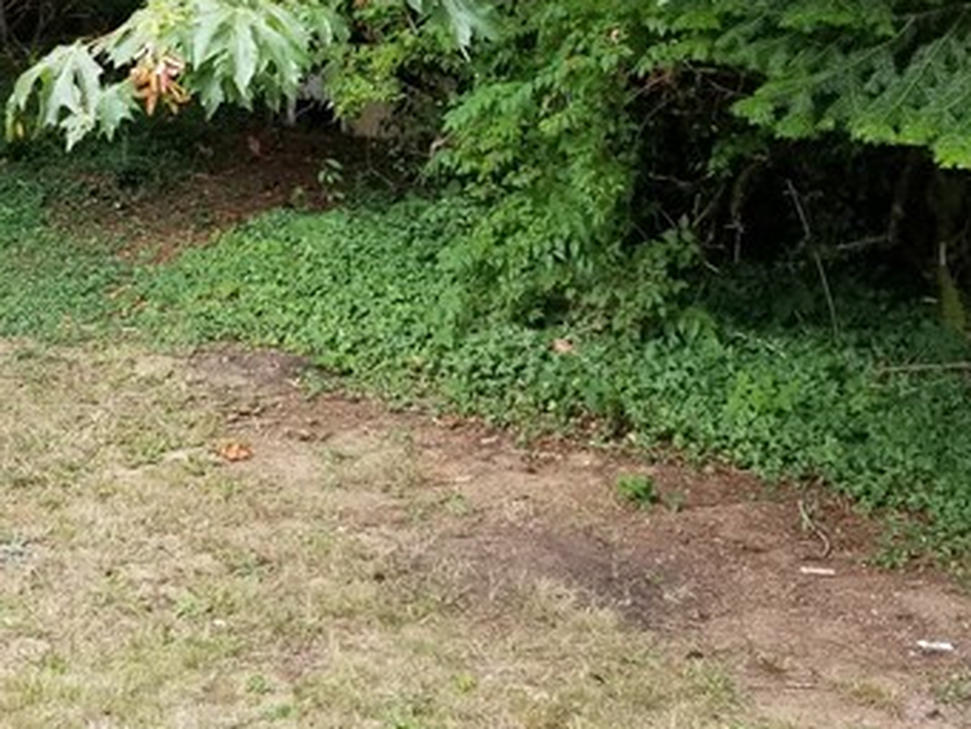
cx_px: 117
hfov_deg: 24.4
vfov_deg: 18.8
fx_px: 2189
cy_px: 174
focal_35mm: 78
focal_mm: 4.3
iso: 50
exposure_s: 1/323
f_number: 1.7
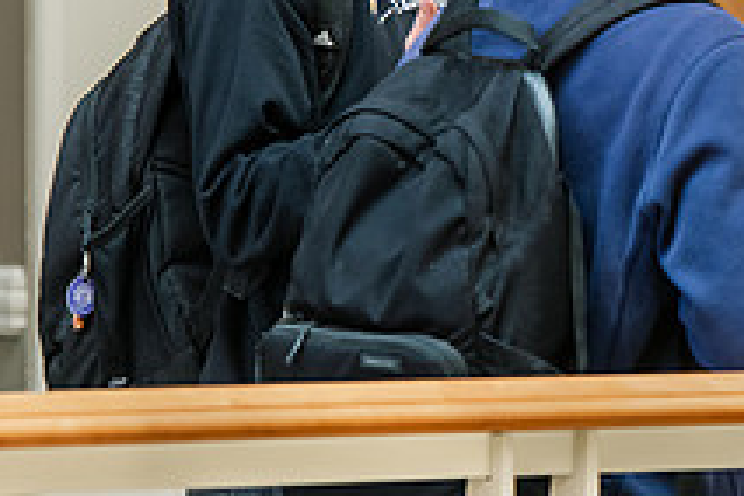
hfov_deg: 5.0
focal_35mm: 409
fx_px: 8452
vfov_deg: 3.4
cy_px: 54
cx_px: 758
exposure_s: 1/200
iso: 1600
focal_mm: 150
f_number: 4
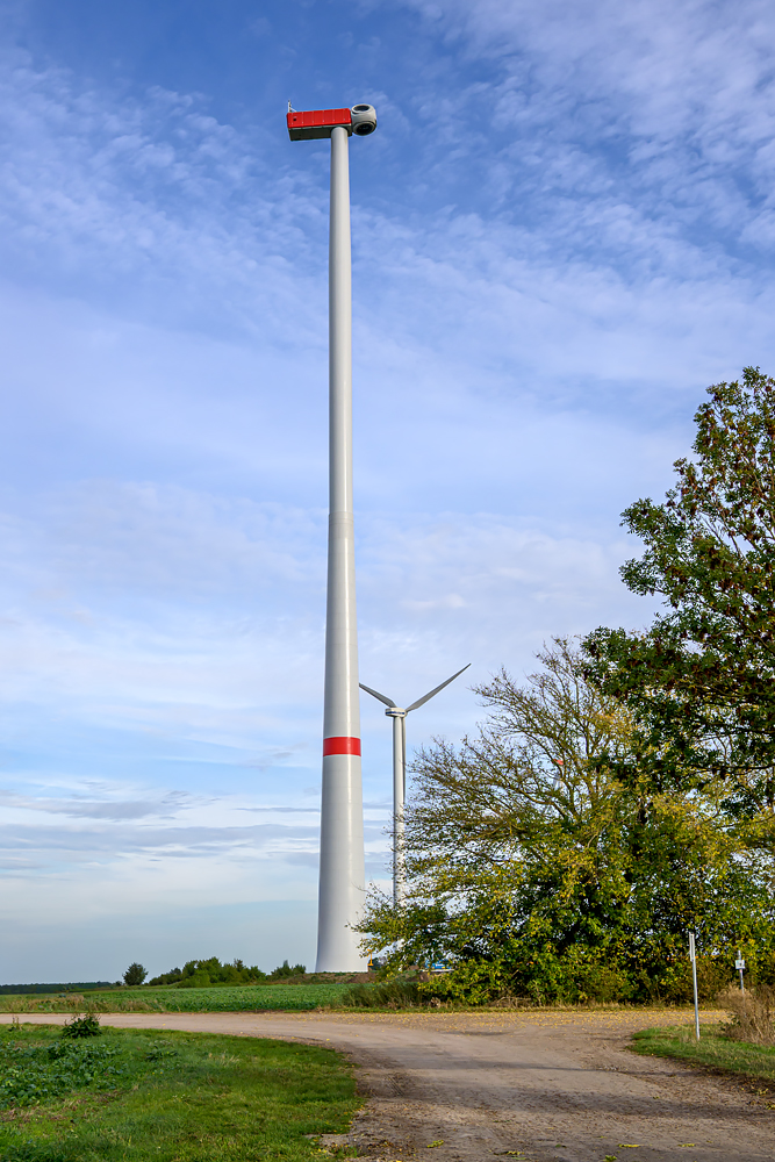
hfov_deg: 38.4
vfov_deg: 55.1
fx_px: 1114
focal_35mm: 34
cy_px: 581
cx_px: 388
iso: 200
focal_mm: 23
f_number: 8
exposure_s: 1/350
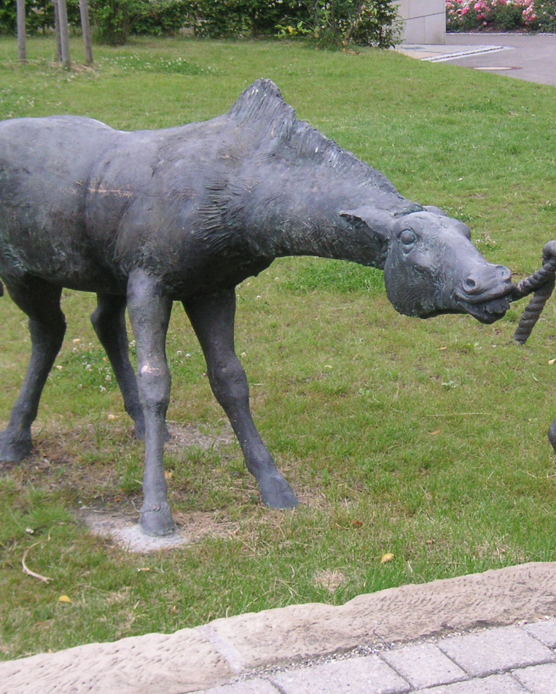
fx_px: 1953
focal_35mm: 95
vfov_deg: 20.1
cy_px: 279
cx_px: 381
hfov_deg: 16.2
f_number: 3.7
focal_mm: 9.6
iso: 80
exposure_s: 1/60
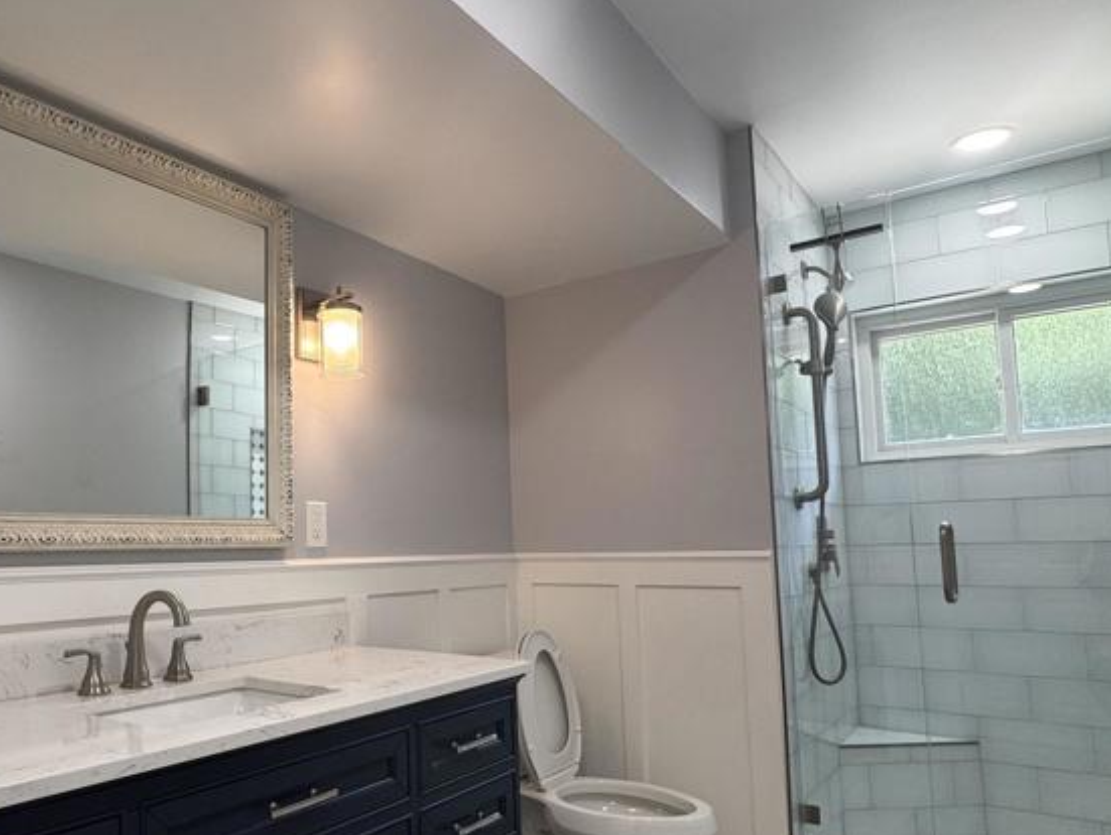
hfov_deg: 65.3
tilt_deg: +4.6
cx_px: 361
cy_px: 476
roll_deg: +0.6
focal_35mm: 26
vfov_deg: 52.9
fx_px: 835
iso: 80
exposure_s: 1/60
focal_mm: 2.22
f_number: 2.2
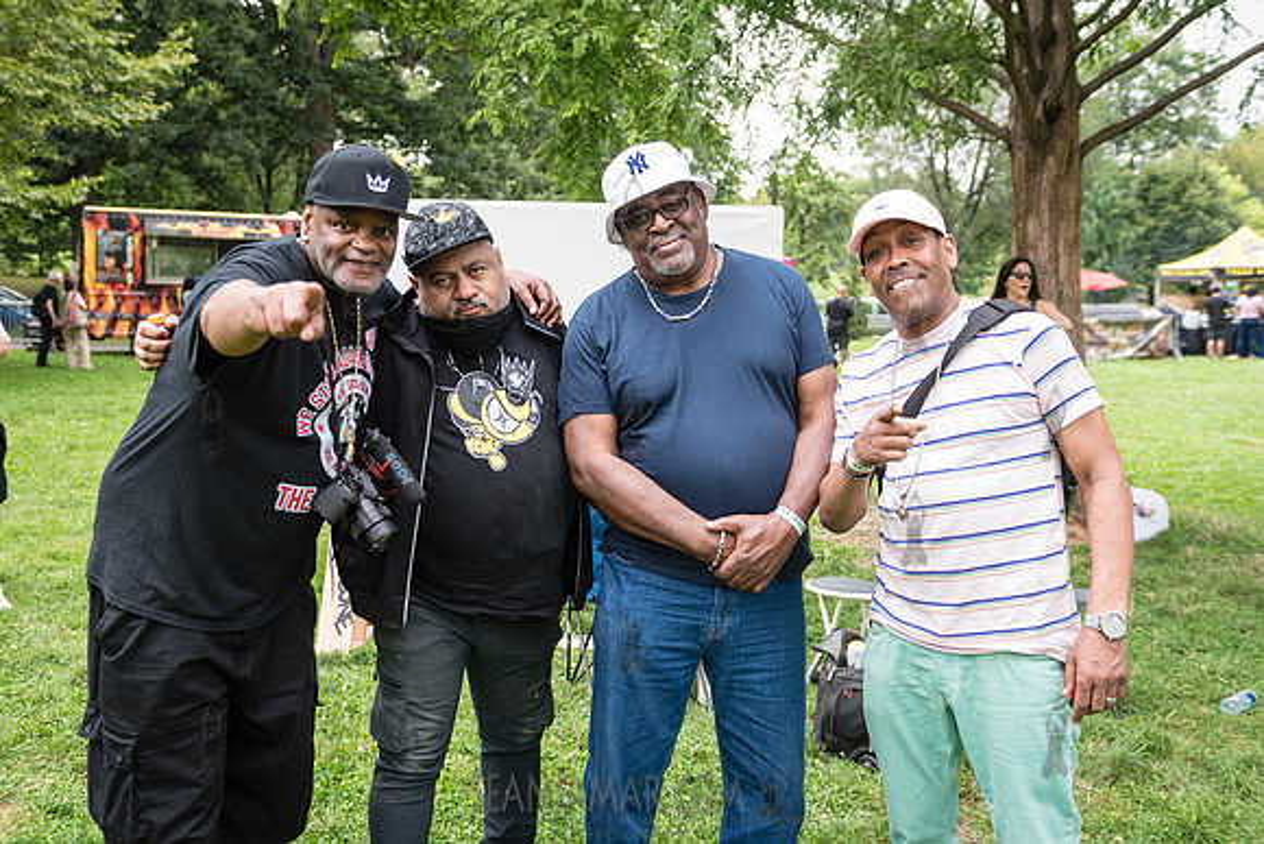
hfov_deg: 54.2
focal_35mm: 35
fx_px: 1236
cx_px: 615
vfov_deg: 37.6
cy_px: 382
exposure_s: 1/400
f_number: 3.2
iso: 1000
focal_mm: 32
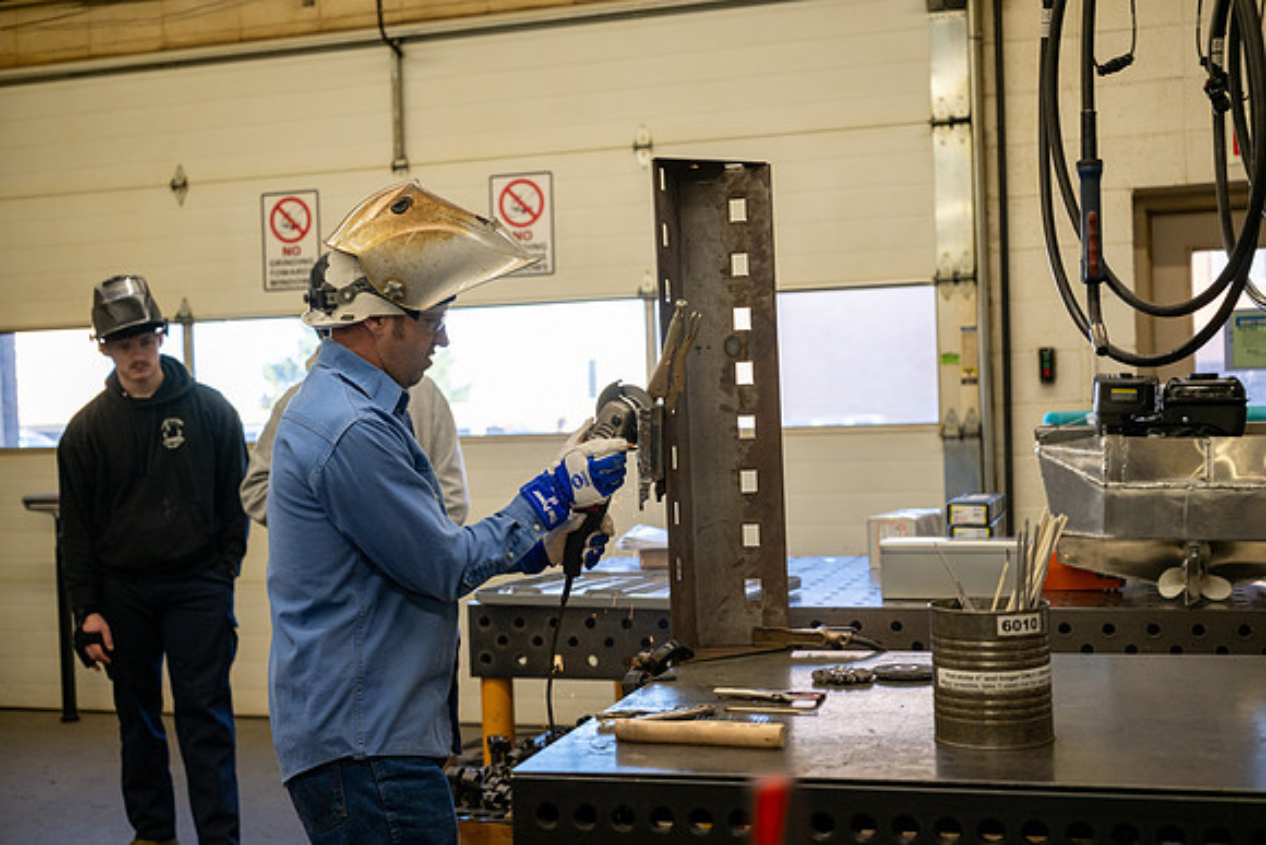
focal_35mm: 43
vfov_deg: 31.2
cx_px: 633
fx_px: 1512
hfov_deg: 45.4
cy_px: 422
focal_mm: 43
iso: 320
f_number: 2.8
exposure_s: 1/320
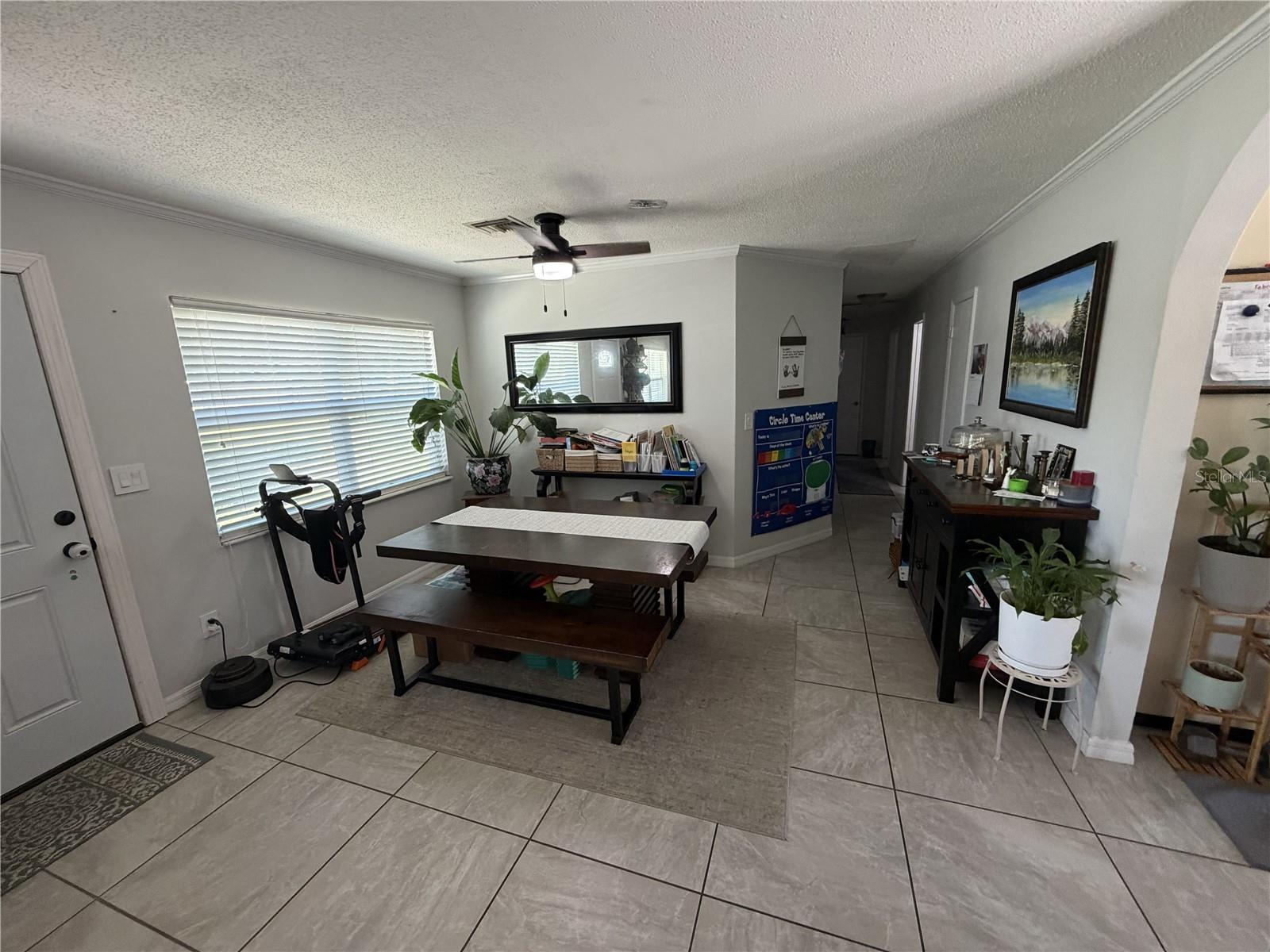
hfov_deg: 102.1
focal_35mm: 14
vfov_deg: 85.7
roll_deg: +2.1
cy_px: 476
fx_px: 514
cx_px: 635
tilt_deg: -11.0
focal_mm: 2.22
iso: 320
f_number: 2.2
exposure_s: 1/60
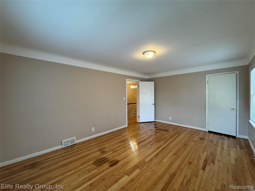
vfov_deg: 85.7
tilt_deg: -1.0
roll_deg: +1.3
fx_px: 103
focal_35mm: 14
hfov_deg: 102.1
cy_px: 96
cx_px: 128
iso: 250
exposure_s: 1/120
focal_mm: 2.22
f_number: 2.2
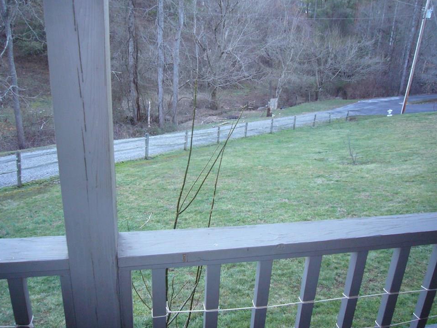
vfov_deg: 46.8
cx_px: 215
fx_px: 379
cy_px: 159
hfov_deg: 60.0
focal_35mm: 30
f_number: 2.8
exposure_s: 1/30
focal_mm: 4.6
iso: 200
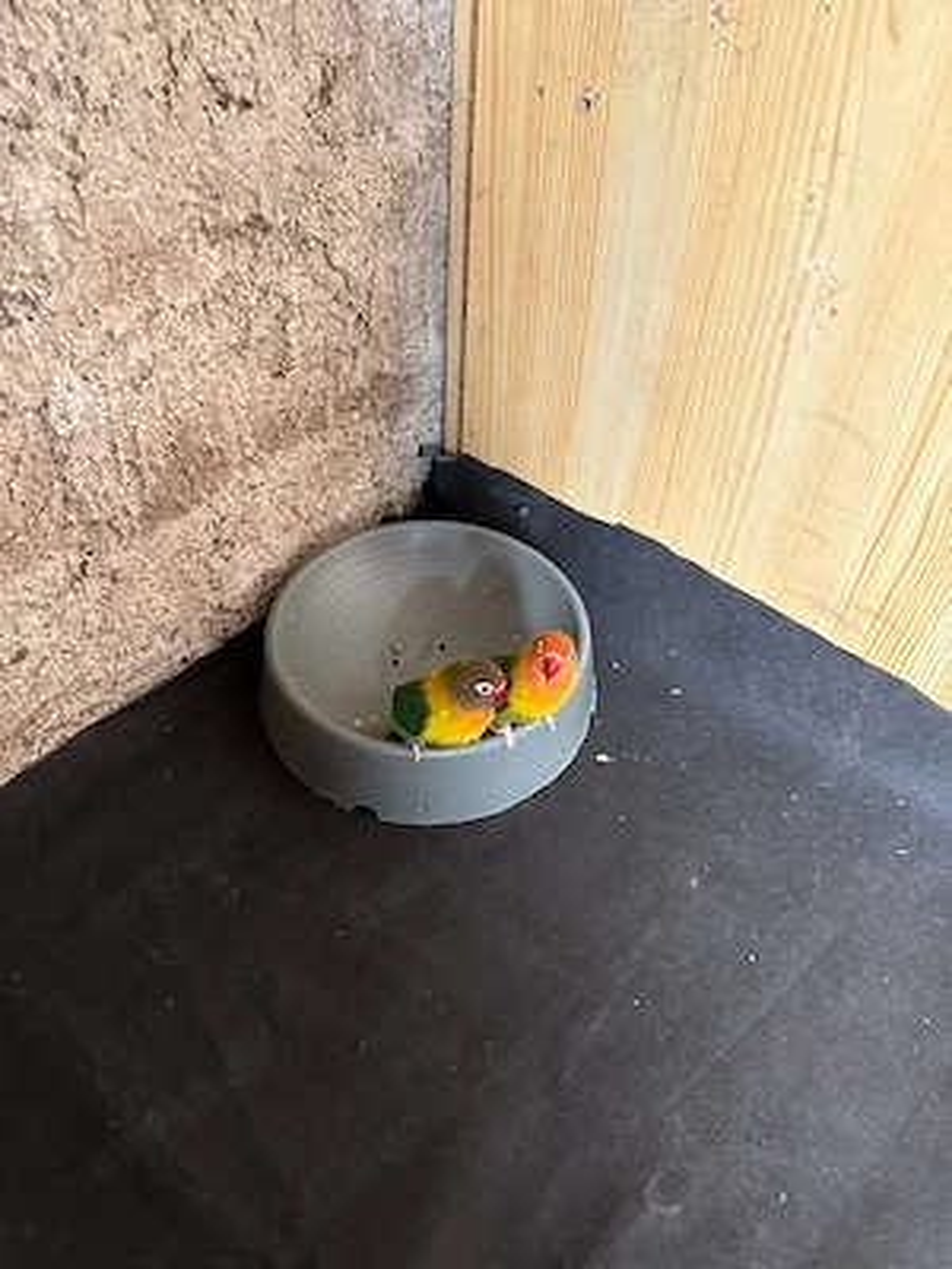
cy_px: 634
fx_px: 880
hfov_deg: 56.8
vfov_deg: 71.6
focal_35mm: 24
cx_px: 476
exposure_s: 1/60
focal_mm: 6.76
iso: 400
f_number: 1.78
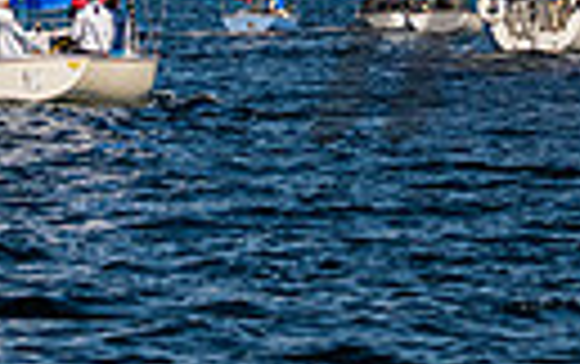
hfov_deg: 4.5
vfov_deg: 2.8
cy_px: -479
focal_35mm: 463
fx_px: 7328
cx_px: 112
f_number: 4.5
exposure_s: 1/8000
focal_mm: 100
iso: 400
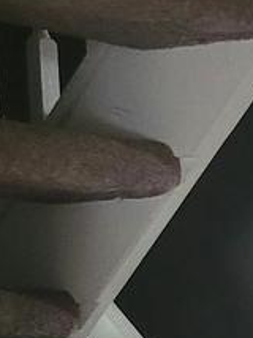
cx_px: 832
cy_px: 638
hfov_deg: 6.9
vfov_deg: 9.9
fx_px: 1826
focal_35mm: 187
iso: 320
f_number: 1.8
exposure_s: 1/40
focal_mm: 5.4
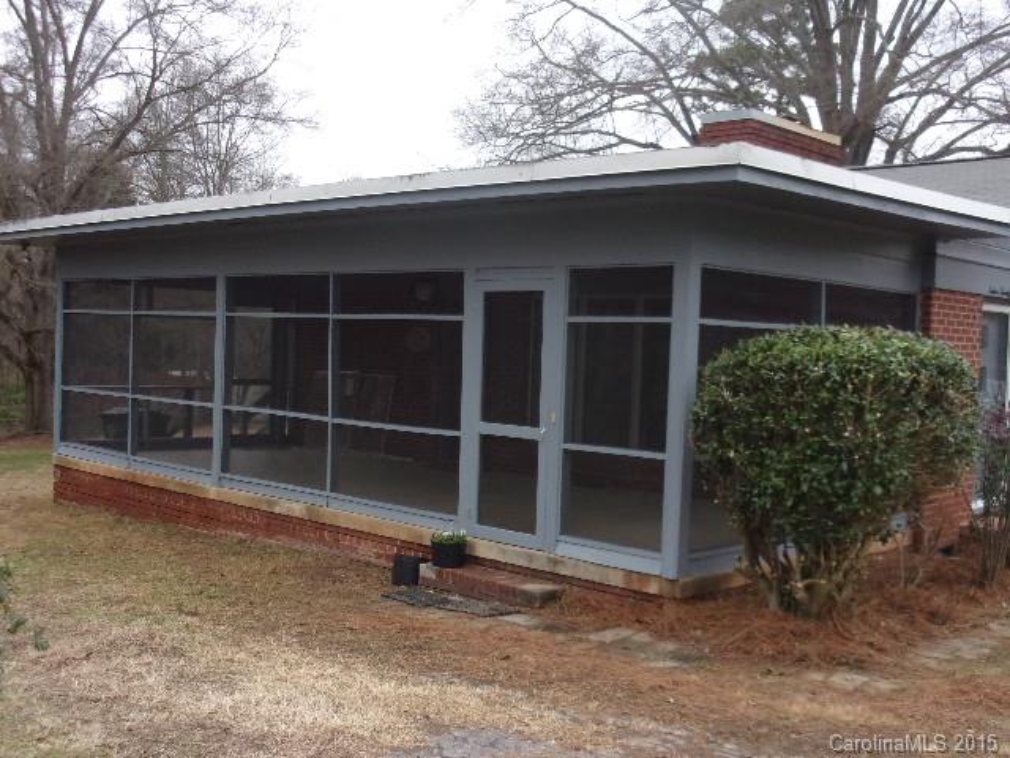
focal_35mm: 43
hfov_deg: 43.9
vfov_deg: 33.6
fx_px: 1255
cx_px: 505
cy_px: 379
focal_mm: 7.8
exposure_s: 1/105
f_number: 4.7
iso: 200
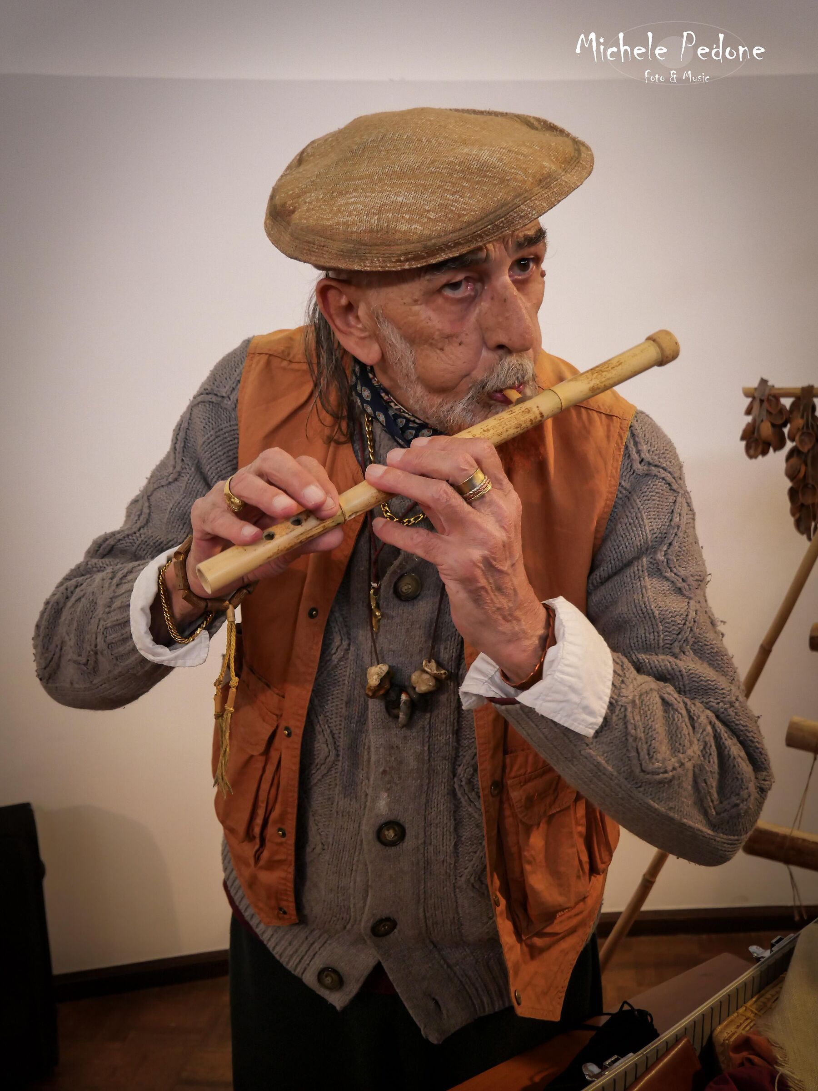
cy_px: 546
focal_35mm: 36
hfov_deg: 39.7
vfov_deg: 51.4
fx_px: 1134
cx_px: 409
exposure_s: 1/60
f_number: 3.9
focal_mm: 18
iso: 1250
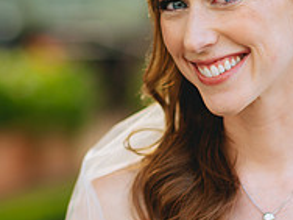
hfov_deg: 7.9
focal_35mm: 252
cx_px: 140
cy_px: 170
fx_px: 2133
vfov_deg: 5.9
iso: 100
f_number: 2
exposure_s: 1/400
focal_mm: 85
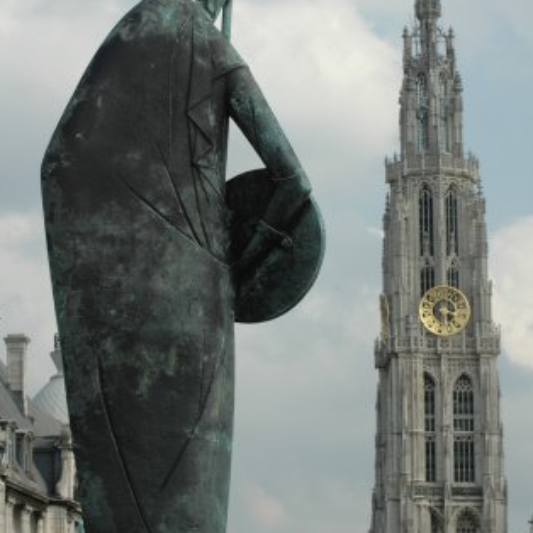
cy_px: 209
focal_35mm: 136
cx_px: 266
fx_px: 2369
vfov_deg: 12.8
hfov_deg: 12.8
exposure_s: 1/250
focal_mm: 70
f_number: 11
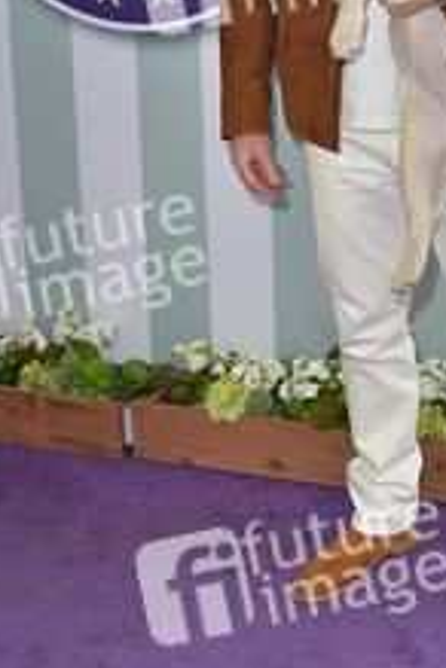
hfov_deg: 21.5
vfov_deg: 31.4
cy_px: 116
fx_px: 1152
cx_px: 383
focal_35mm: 62
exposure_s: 1/250
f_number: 6.3
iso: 250
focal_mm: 34
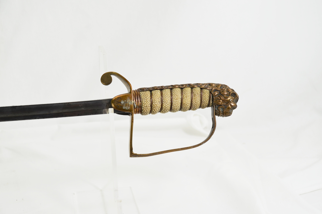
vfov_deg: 20.5
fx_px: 589
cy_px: 107
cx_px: 161
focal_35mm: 66
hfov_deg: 30.6
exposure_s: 1/160
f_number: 6.3
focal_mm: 44
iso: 200
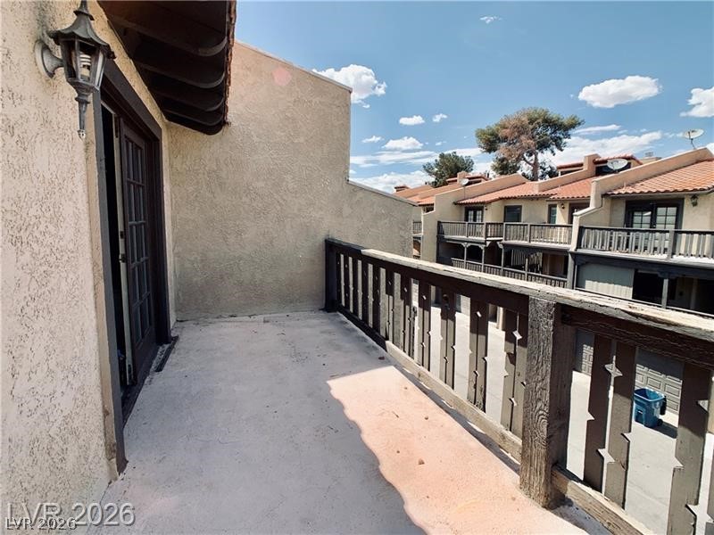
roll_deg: -1.4
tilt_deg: -5.1
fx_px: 536
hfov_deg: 67.3
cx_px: 357
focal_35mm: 26
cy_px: 268
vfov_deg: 53.1
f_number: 1.8
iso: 25
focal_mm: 4.25
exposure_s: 1/1880
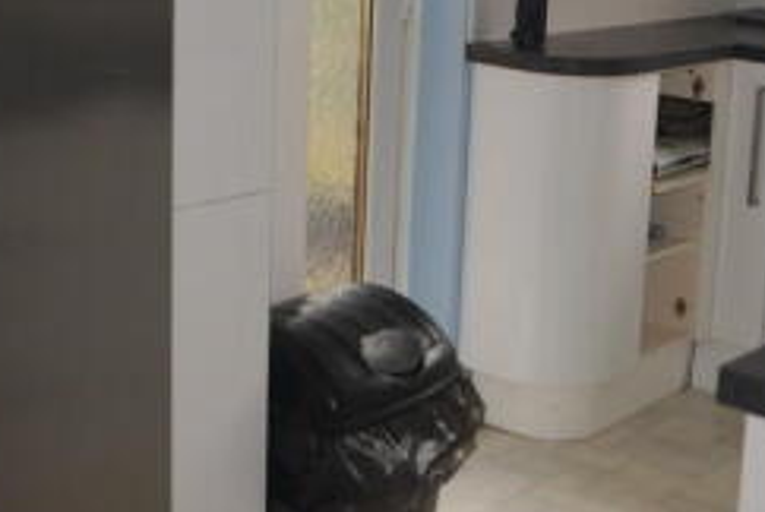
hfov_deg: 27.3
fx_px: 1553
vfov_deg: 18.6
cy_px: 103
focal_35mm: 73
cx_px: 583
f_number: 3.5
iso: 400
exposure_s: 1/80
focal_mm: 18
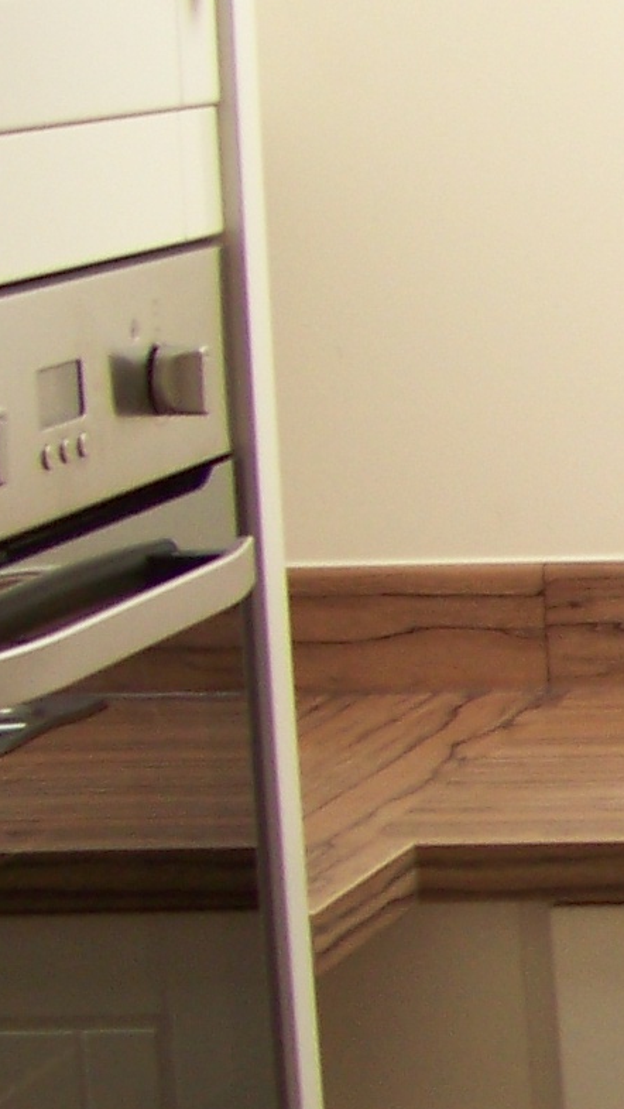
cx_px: 2064
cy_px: 689
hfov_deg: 6.6
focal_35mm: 163
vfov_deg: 13.2
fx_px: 4791
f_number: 3.2
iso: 64
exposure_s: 1/40
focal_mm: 5.85
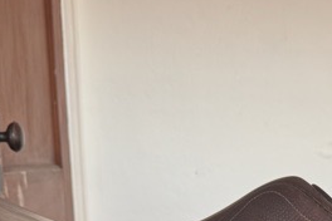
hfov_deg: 23.5
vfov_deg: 14.1
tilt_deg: -17.8
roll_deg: +0.0
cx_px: 275
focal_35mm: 85
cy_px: 407
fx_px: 784
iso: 80
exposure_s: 1/121
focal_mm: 6.76
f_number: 1.78
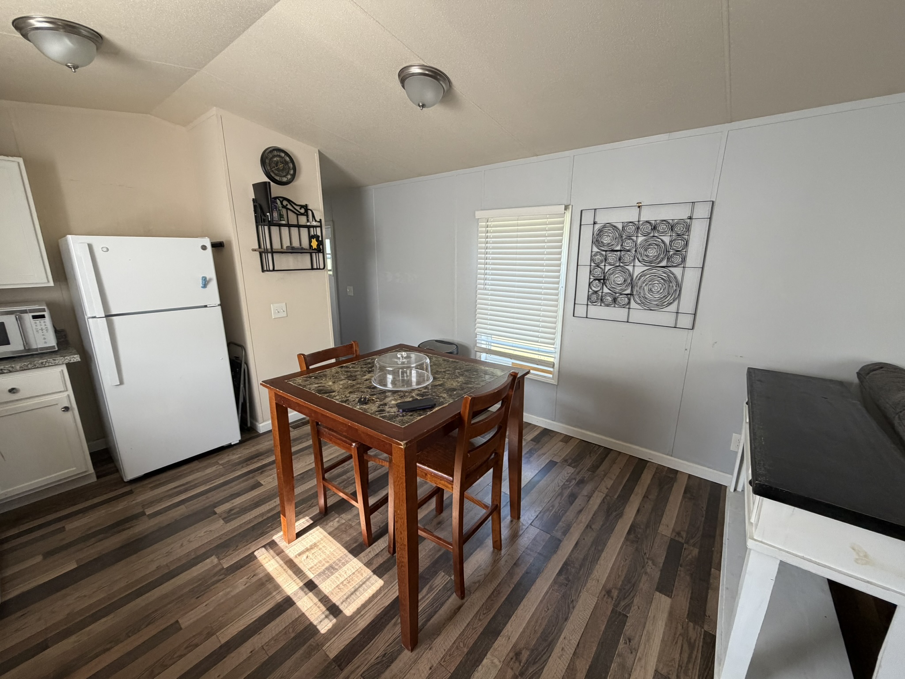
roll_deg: +0.0
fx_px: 366
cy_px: 340
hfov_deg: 102.1
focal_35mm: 14
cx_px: 452
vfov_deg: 85.7
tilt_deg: -13.3
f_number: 2.2
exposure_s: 1/121
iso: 250
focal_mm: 2.22
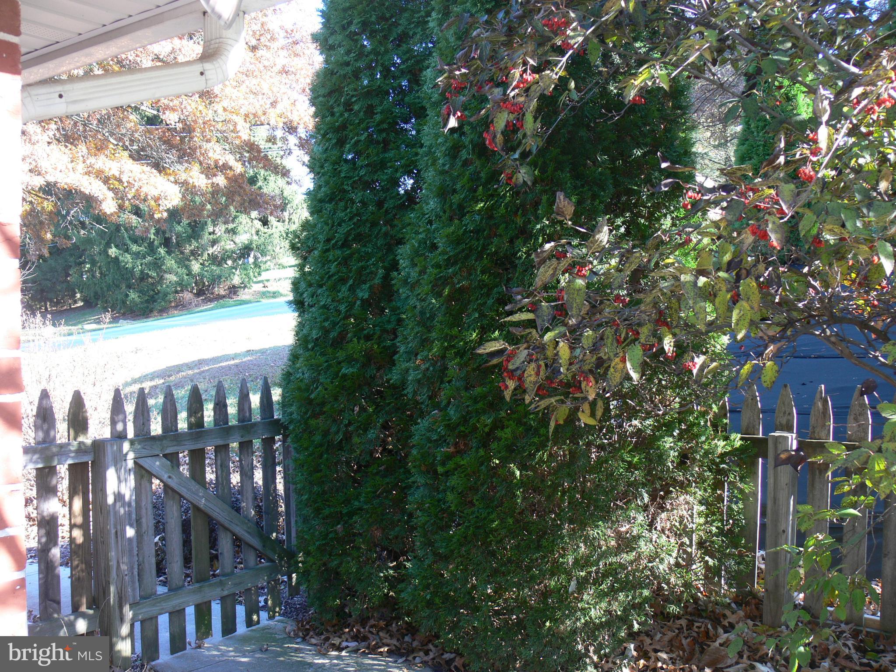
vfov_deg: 40.7
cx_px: 448
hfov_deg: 52.6
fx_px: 906
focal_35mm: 35
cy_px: 336
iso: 80
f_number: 3.2
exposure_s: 1/50
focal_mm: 7.4
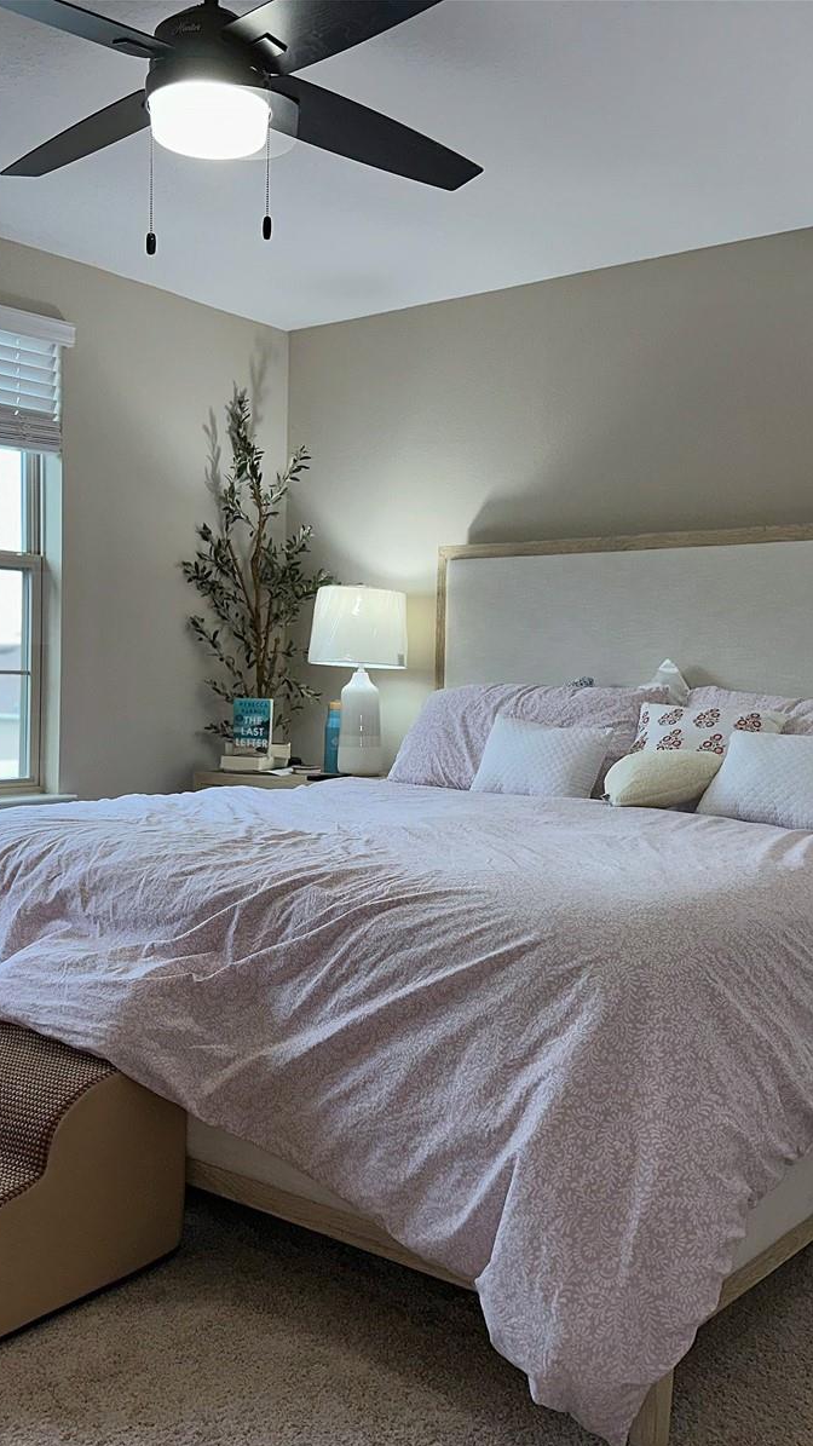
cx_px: 408
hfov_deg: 33.7
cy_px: 725
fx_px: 1342
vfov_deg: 56.6
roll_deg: -1.1
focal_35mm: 35
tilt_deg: -2.4
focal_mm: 6.86
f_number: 1.78
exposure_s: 1/120
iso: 64
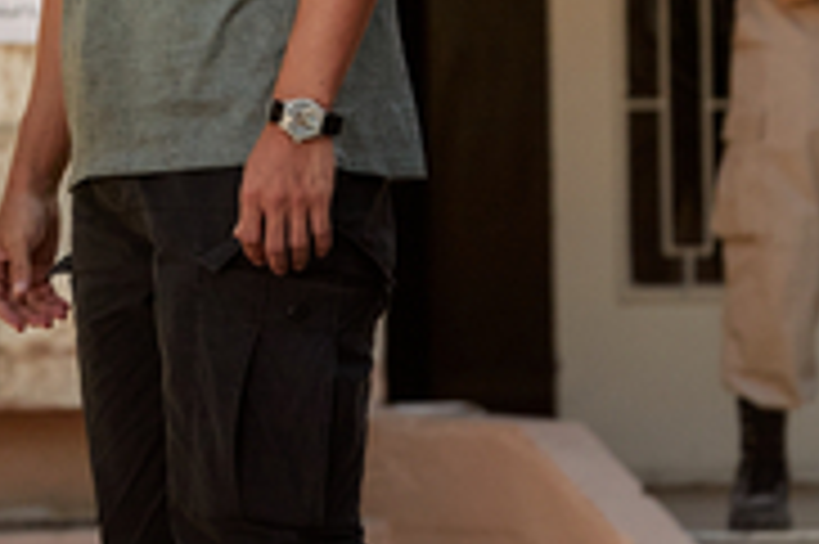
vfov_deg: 4.1
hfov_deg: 6.2
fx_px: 7569
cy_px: -92
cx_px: -104
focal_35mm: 333
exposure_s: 1/800
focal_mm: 108
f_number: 4
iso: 500
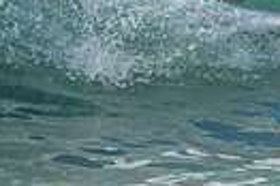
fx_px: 34071
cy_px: -123
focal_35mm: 4386
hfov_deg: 0.5
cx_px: 477
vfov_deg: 0.3
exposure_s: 1/2000
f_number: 6.3
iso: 500
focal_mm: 800
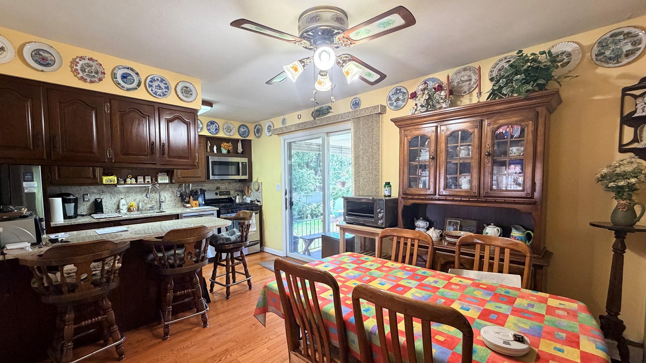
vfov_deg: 67.0
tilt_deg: -3.4
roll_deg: +1.0
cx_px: 313
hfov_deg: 99.3
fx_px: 274
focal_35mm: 16
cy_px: 196
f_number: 2.2
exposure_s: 1/60
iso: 400
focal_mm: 2.22
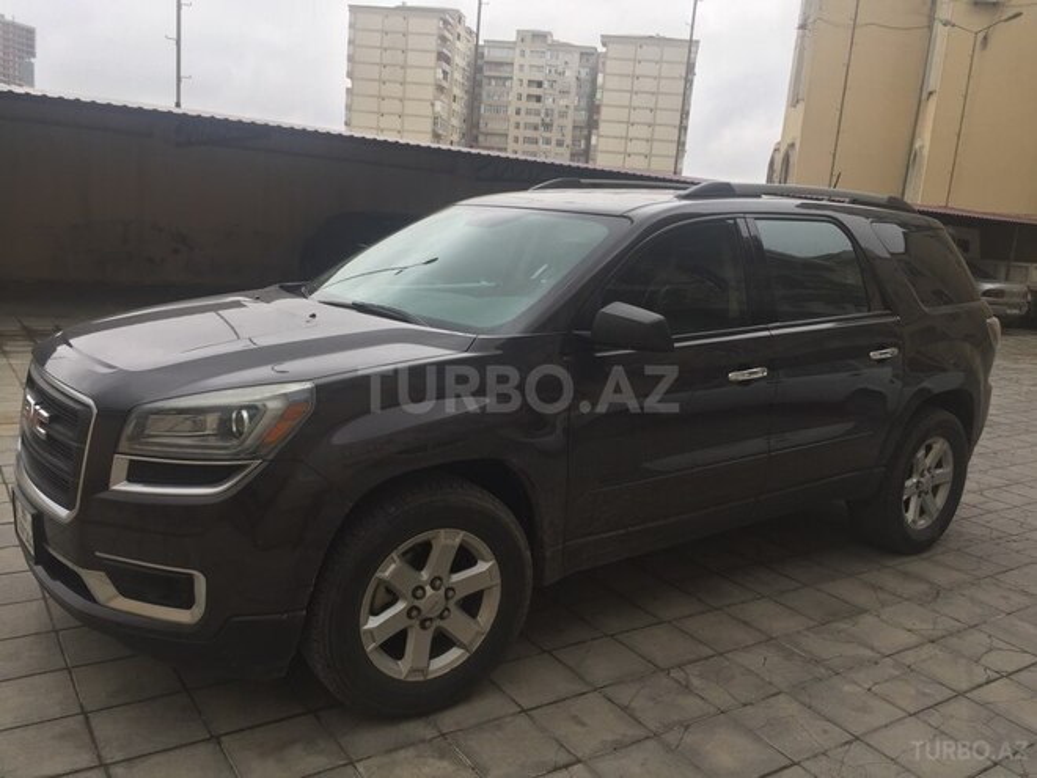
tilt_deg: -10.3
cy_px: 389
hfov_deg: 61.7
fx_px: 869
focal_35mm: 29
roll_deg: -4.4
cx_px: 518
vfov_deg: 48.2
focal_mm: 4.15
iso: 32
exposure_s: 1/211
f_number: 2.2
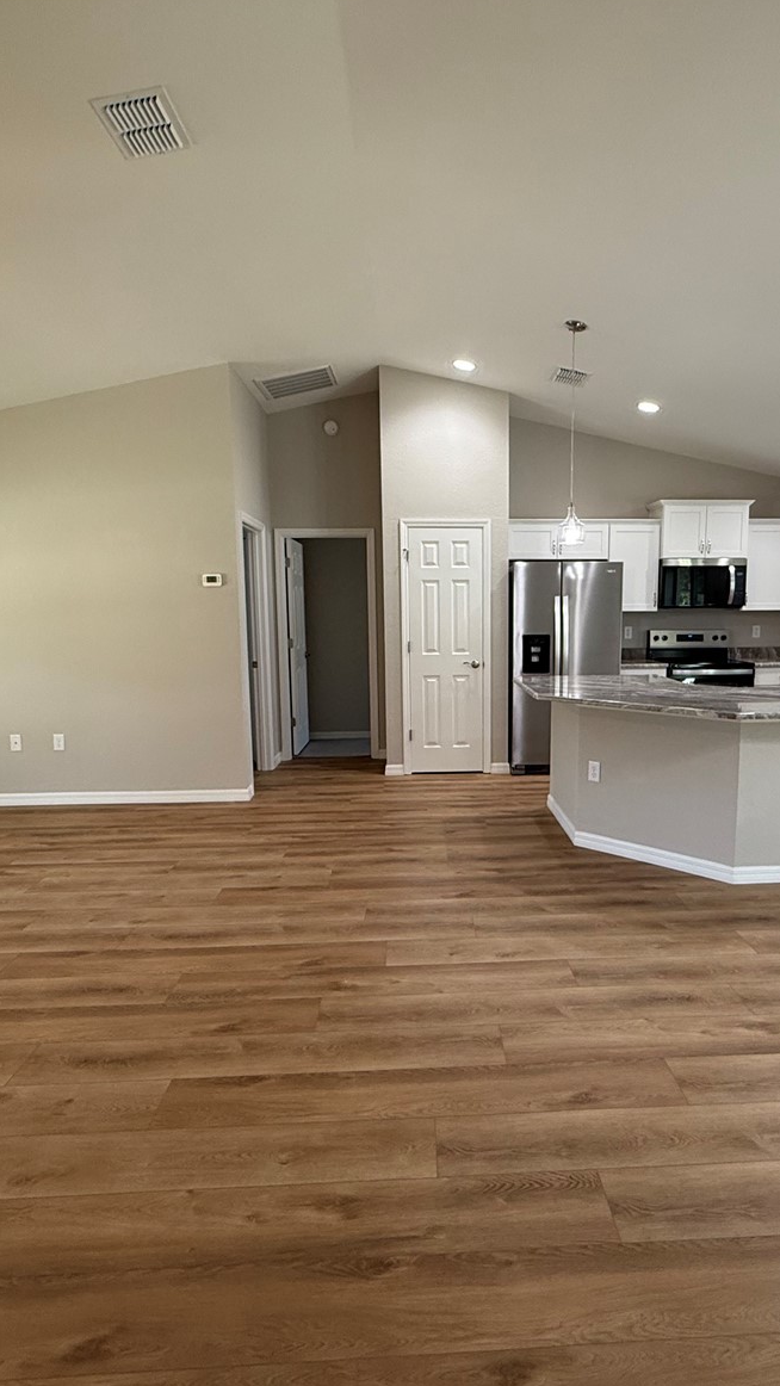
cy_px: 703
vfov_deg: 83.8
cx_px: 454
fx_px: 772
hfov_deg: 53.4
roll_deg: +1.3
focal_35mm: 21
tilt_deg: -6.5
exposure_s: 1/120
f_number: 2.2
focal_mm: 2.22
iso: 250
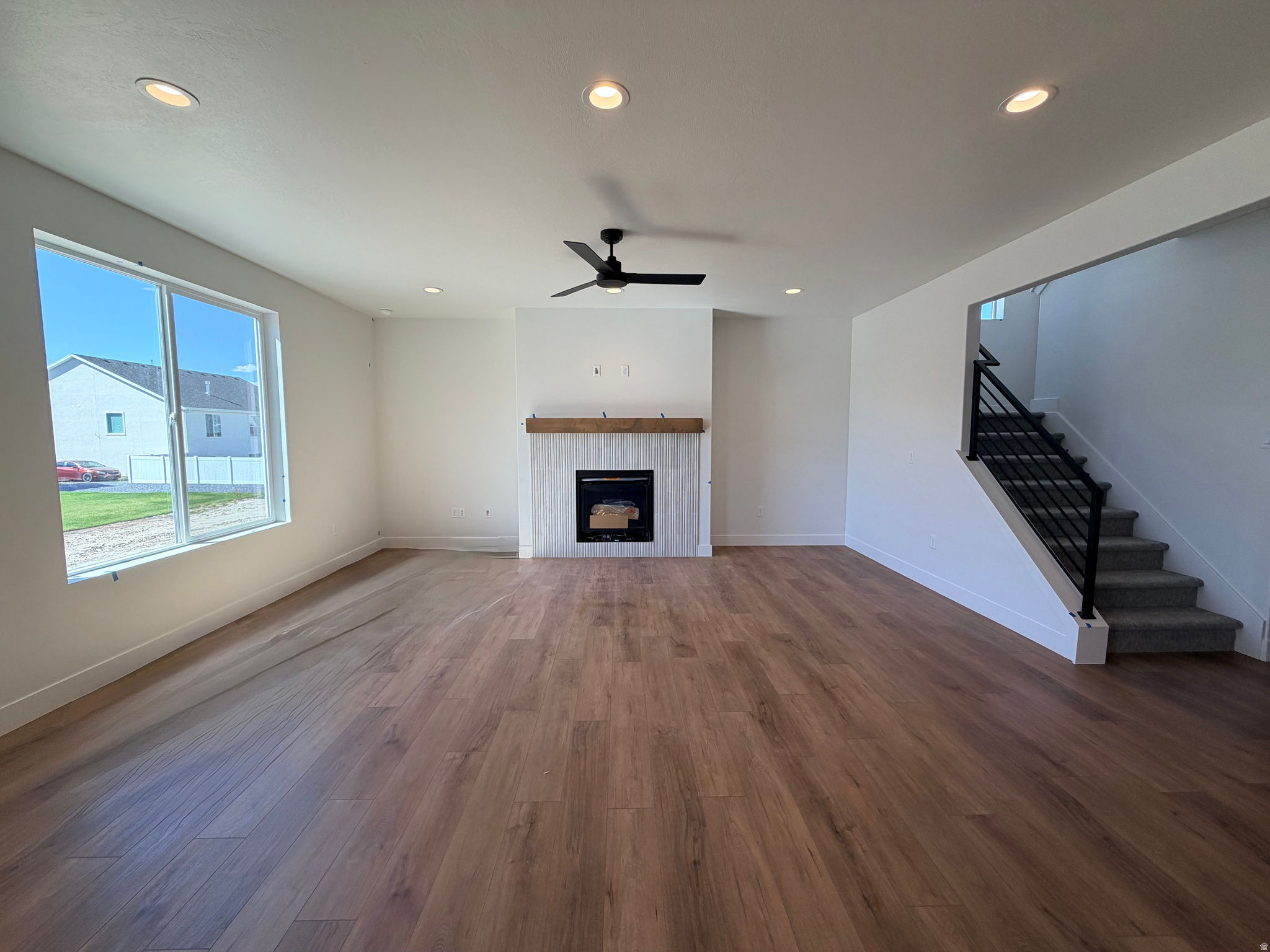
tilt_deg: -4.5
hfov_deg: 102.1
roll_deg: +0.7
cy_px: 476
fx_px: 514
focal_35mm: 14
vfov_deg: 85.7
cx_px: 635
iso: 50
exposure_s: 1/152
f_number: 2.2
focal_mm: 2.22
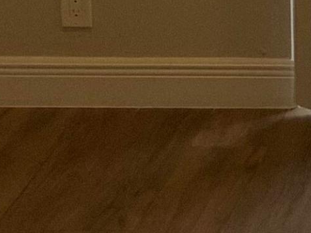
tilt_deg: -12.9
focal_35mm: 187
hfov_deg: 9.5
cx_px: 732
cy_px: -105
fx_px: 1680
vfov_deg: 7.8
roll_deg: -3.5
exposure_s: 1/100
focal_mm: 3.3
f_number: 2.4
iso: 32
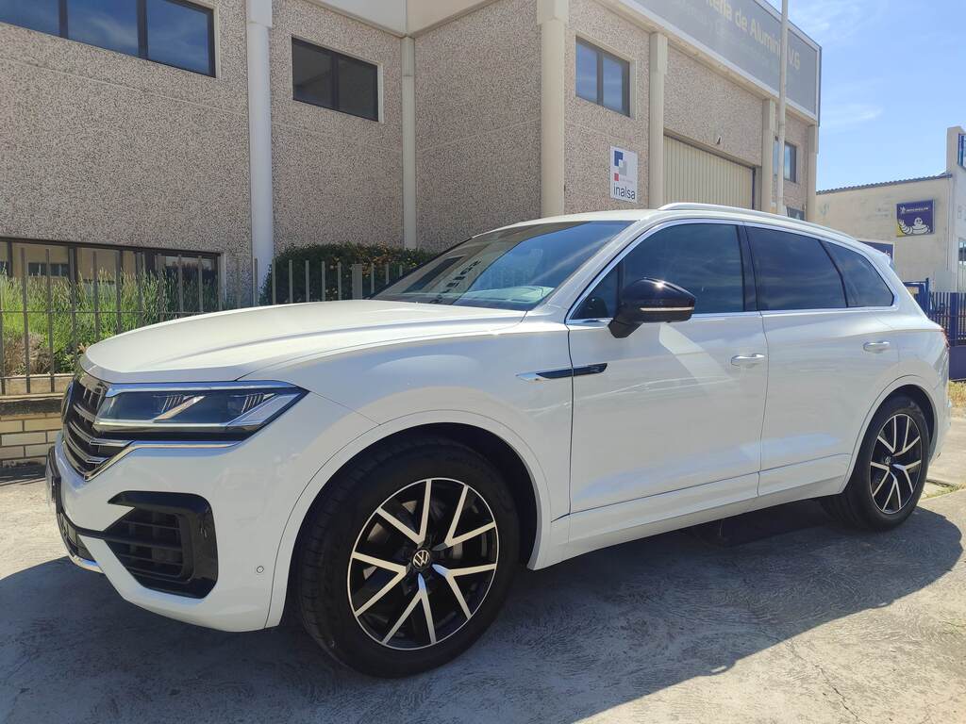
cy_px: 362
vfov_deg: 54.9
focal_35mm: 25
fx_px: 698
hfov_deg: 69.4
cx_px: 483
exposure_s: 1/794
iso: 50
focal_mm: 5.95
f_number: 1.89
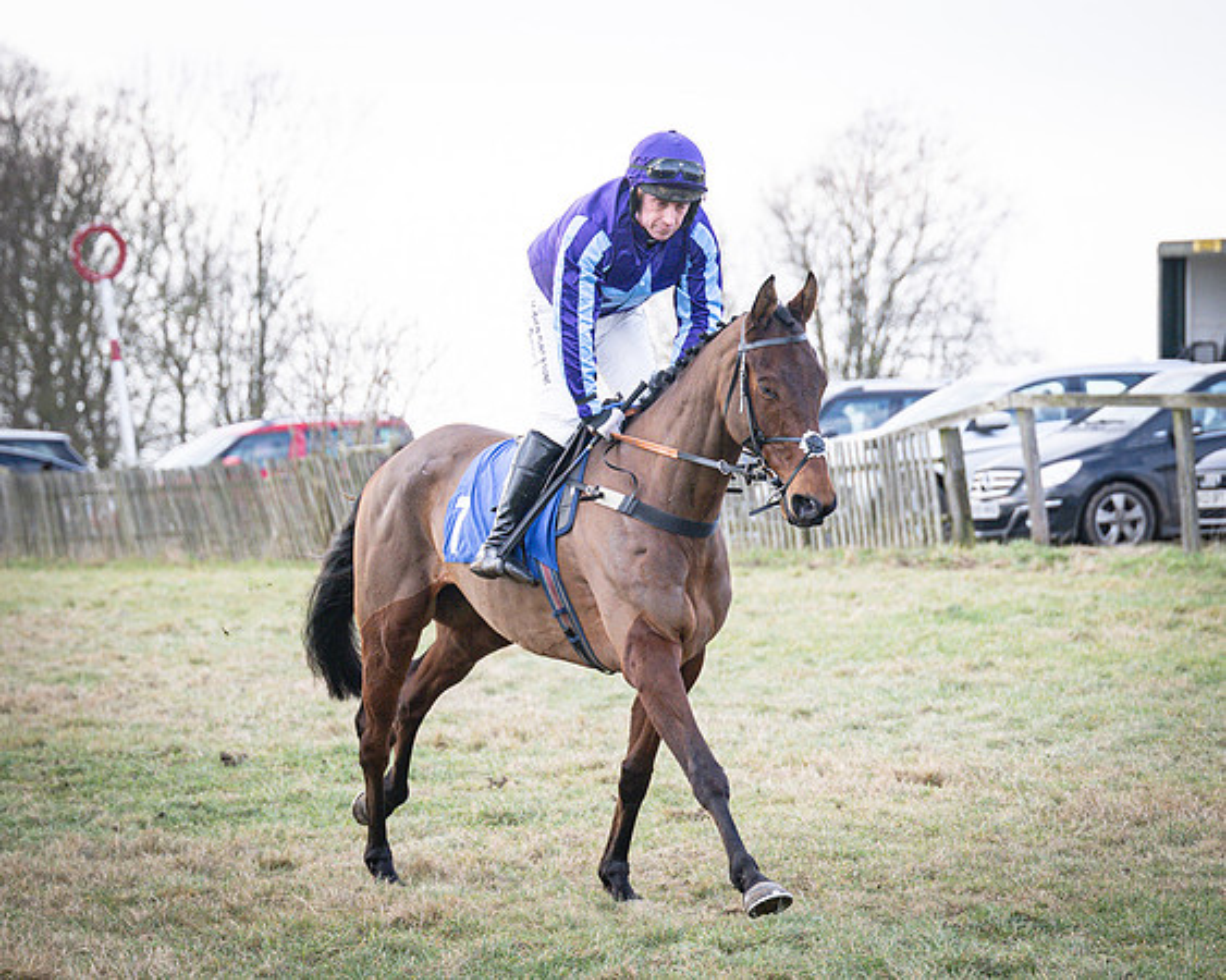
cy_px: 453
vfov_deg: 8.7
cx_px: 776
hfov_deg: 10.9
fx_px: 6415
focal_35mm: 177
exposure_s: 1/1600
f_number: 2.8
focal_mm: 75
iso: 400
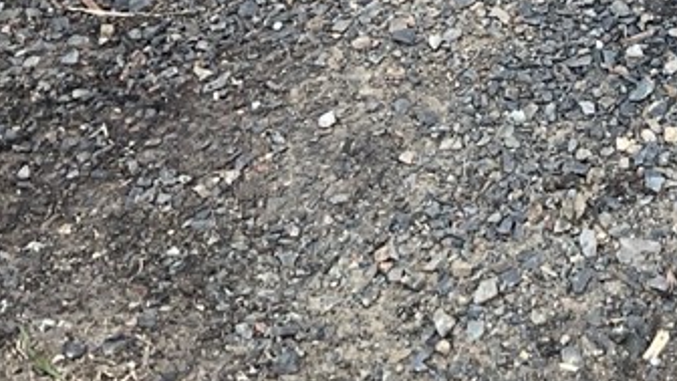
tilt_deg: -22.7
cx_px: 947
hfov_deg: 17.4
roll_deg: -0.8
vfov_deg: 10.0
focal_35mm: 113
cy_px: -347
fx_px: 2029
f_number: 1.8
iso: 16
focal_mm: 3
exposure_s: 1/184
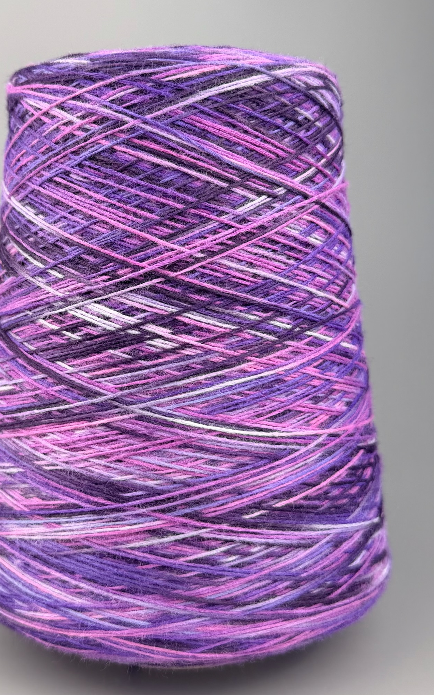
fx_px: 492
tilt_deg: -5.8
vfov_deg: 70.4
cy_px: 346
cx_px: 174
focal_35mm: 26
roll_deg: -0.1
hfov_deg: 47.3
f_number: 1.78
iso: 80
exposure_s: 1/683
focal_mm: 6.76
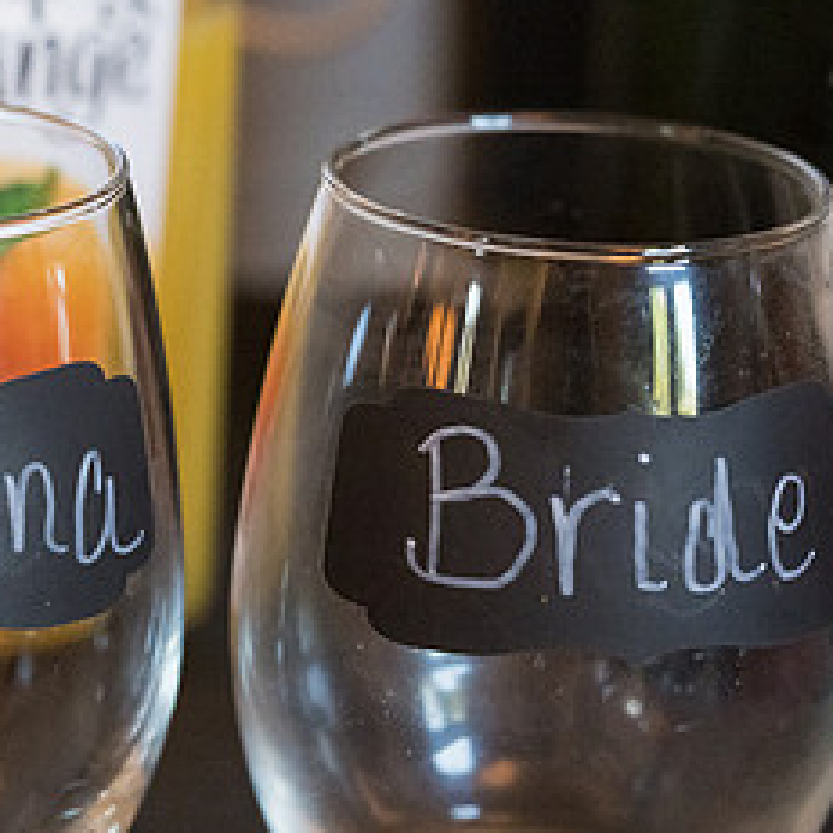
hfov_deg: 8.9
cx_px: 87
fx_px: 5336
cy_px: 362
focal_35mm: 196
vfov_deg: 8.9
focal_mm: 92
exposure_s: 1/320
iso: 4000
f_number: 4
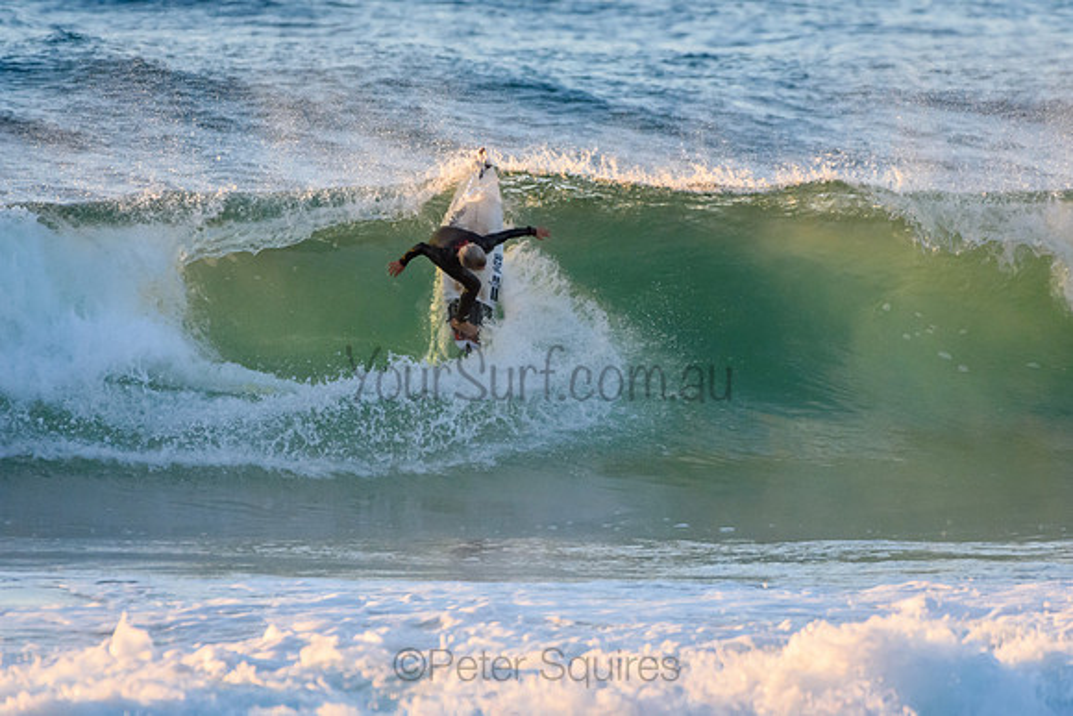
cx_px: 536
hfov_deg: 2.7
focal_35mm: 750
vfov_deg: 1.8
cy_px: 358
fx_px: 22358
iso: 2000
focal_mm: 500
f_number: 5.6
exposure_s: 1/1600
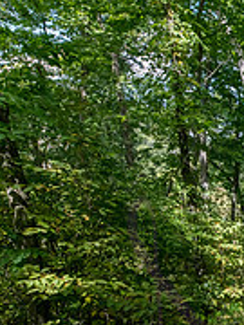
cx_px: 437
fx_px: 414
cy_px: 226
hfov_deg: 21.6
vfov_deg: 42.2
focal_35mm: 44
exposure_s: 1/200
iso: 320
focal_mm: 14
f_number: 5.6
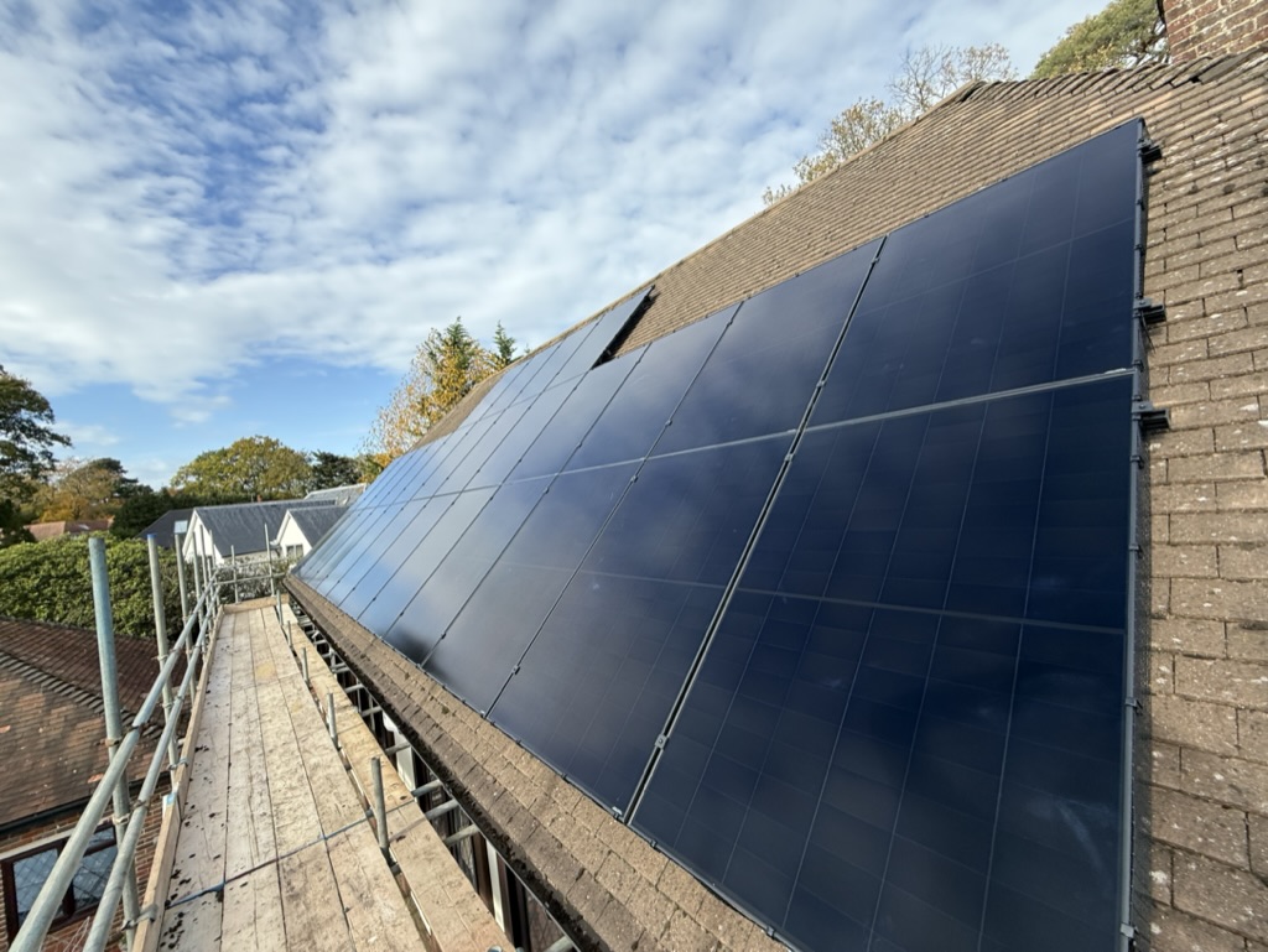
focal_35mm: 14
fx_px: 513
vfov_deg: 85.7
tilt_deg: +0.5
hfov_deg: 102.0
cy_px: 476
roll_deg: +5.7
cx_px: 634
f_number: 2.2
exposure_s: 1/579
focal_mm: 2.22
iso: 50
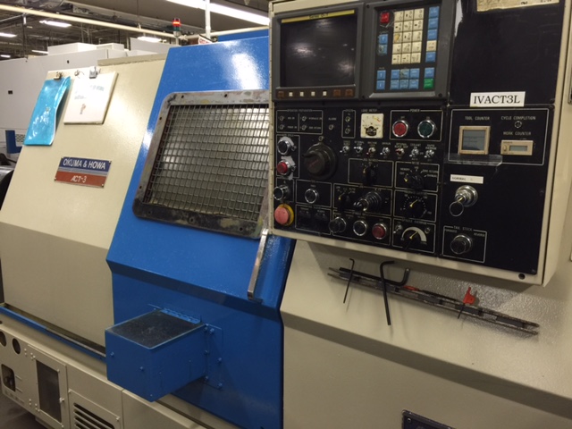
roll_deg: -3.1
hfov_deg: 61.7
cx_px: 286
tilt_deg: -11.0
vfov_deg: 48.2
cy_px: 214
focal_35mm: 29
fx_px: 479
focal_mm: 4.15
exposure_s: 1/30
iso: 50
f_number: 2.2
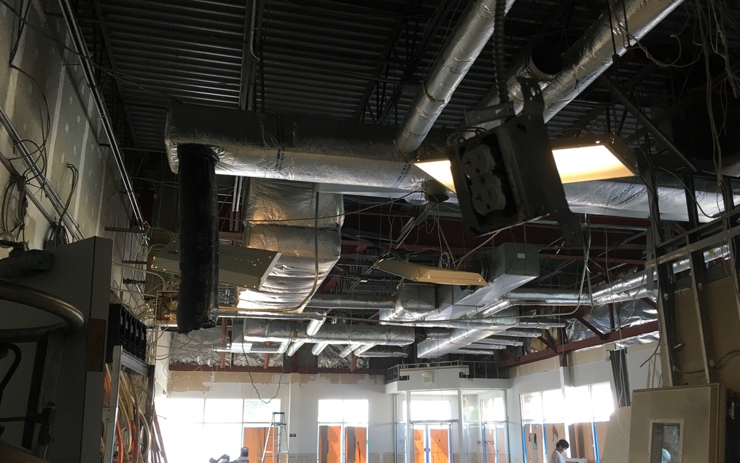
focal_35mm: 31
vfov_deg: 40.5
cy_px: 264
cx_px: 371
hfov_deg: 61.2
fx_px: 625
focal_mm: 4.15
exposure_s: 1/30
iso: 40
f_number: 2.2
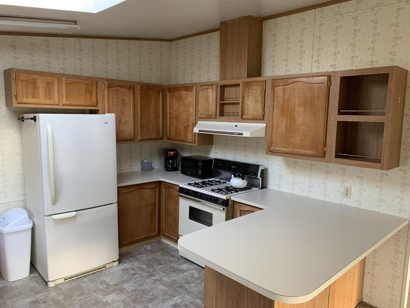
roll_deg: -1.7
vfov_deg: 53.1
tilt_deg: -7.9
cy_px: 154
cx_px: 205
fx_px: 308
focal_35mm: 26
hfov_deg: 67.3
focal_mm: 4.25
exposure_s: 1/60
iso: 200
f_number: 1.8
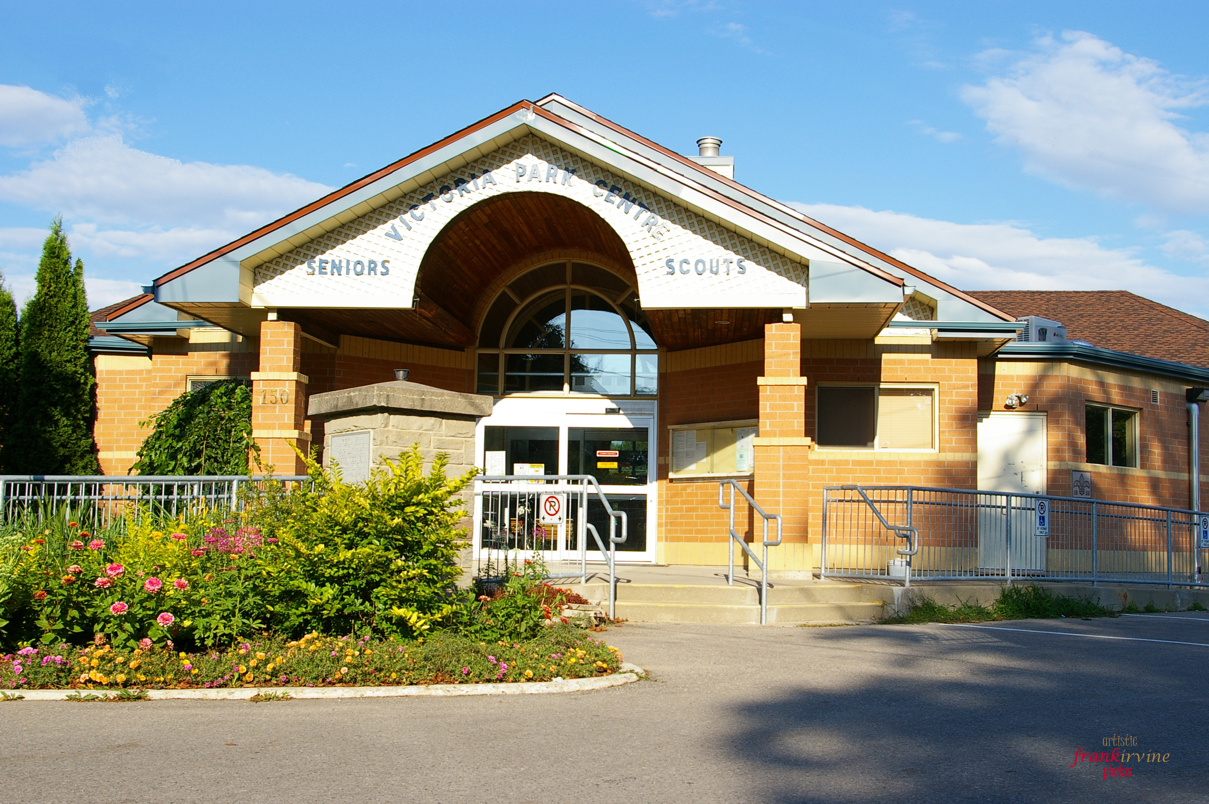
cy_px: 402
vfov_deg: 31.8
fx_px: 1409
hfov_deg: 46.4
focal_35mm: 42
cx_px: 604
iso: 200
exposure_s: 1/250
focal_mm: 28
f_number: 9.5
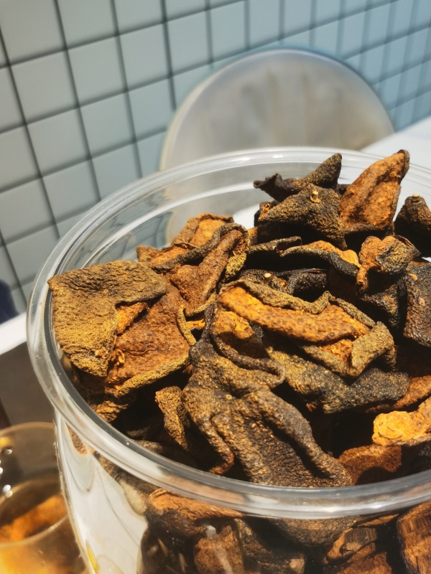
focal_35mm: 36
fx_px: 598
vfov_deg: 51.2
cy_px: 320
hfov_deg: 39.2
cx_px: 287
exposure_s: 1/100
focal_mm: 5.56
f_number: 1.6
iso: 80
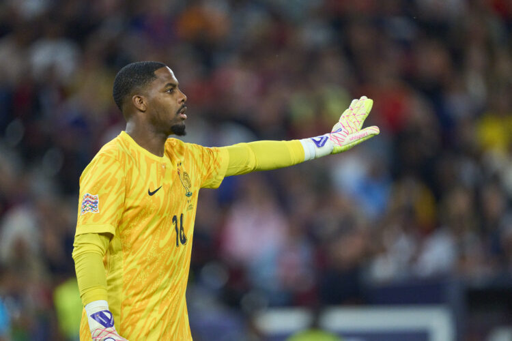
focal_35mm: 600
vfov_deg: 2.3
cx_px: 256
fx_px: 8533
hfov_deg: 3.4
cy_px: 170
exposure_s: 1/2500
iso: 6400
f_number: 4
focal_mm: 600
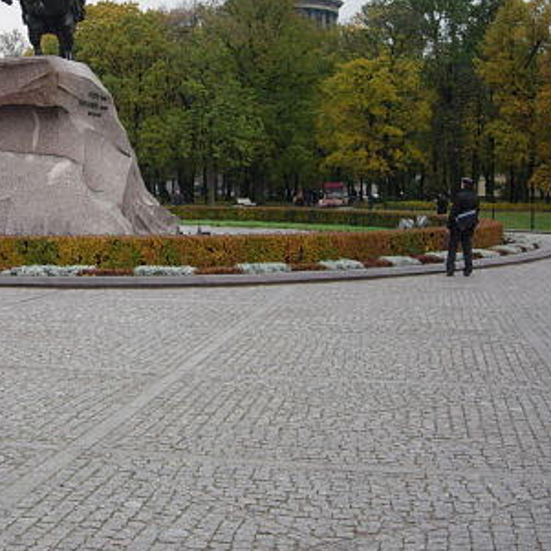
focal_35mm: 67
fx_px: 1207
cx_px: 68
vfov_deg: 25.6
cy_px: 176
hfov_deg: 25.0
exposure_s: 1/176
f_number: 2.8
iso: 64
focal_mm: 7.8
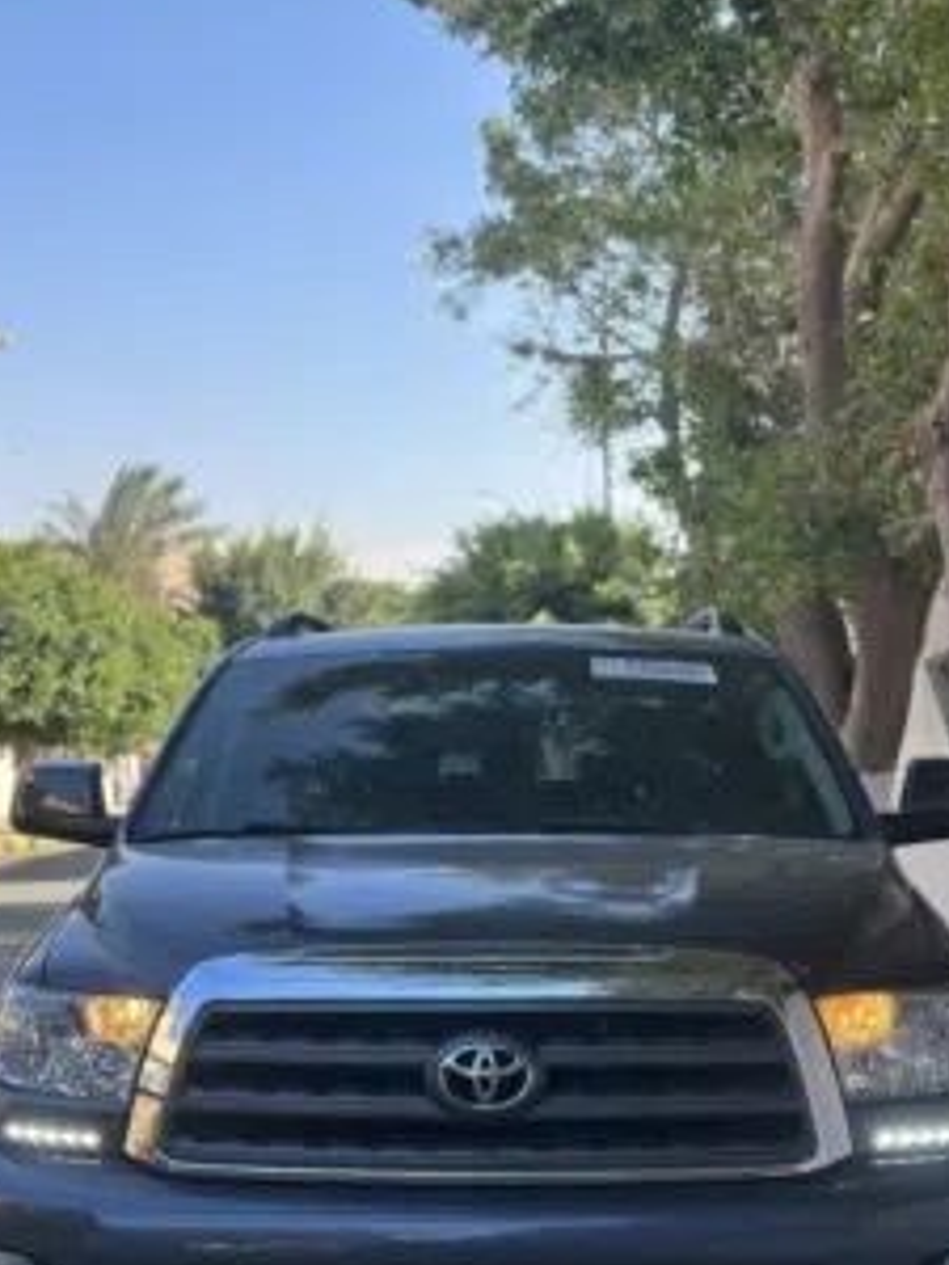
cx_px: 464
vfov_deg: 30.2
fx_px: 2339
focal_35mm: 64
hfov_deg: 22.9
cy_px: 725
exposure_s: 1/2410
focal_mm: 6.86
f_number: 1.78
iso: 80
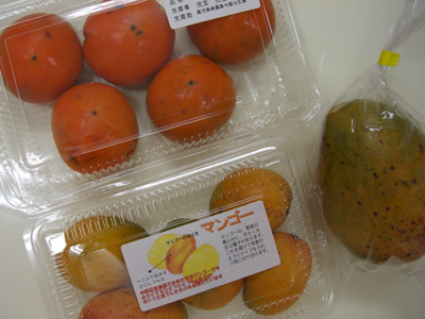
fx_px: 467
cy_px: 160
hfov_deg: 49.0
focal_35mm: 38
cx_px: 212
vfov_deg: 37.7
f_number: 2.7
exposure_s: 1/60
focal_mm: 6.2
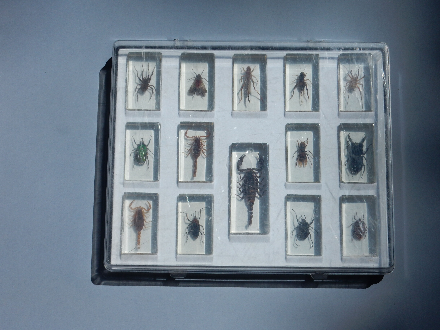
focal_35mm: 71
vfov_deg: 20.7
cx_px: 220
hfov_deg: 27.4
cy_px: 165
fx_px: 902
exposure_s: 1/2000
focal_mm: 12.6
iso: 125
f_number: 6
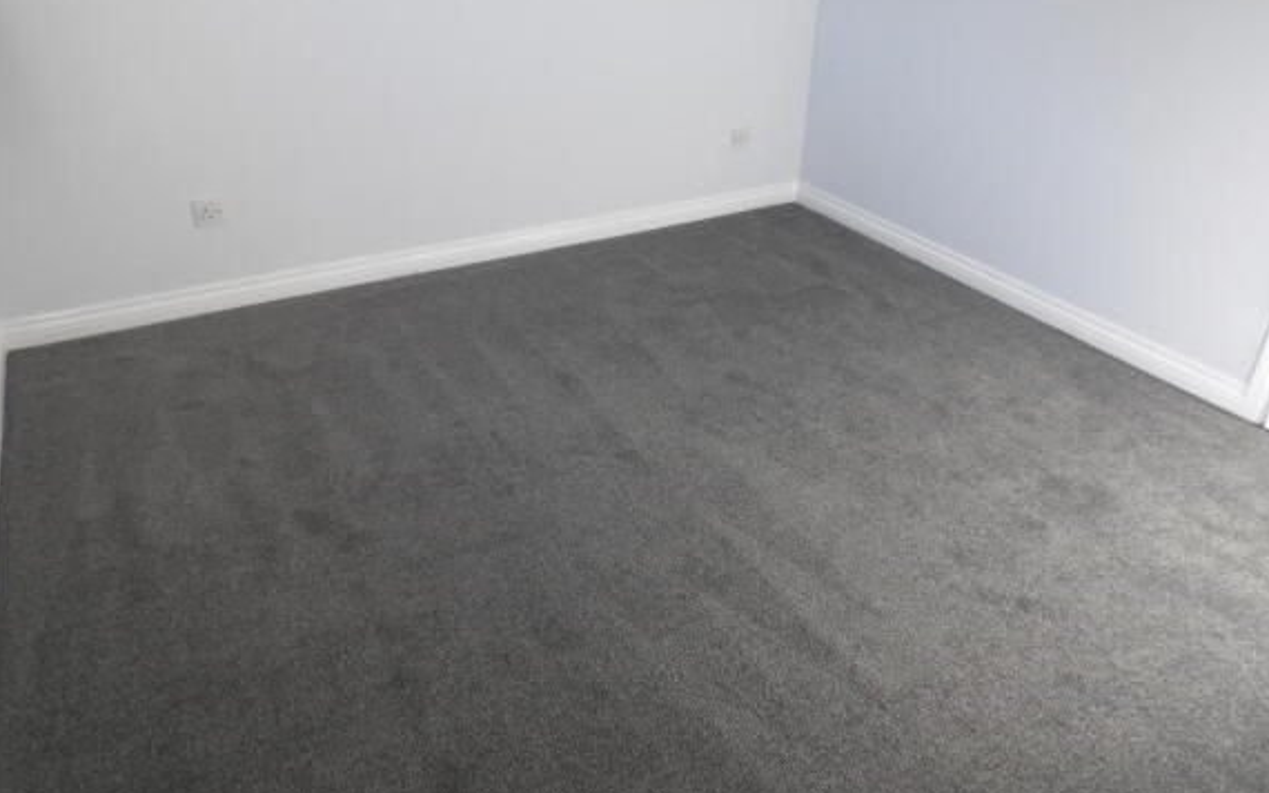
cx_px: 640
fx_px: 899
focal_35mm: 26
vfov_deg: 47.4
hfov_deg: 70.4
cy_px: 331
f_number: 4.1
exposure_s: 1/48
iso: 100
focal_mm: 4.3
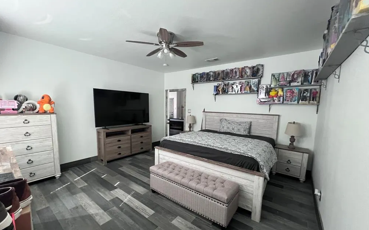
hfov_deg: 105.3
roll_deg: -0.5
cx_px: 183
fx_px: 141
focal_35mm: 14
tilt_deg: -7.2
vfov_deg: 78.5
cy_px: 124
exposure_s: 1/60
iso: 640
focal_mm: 1.57
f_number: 1.8
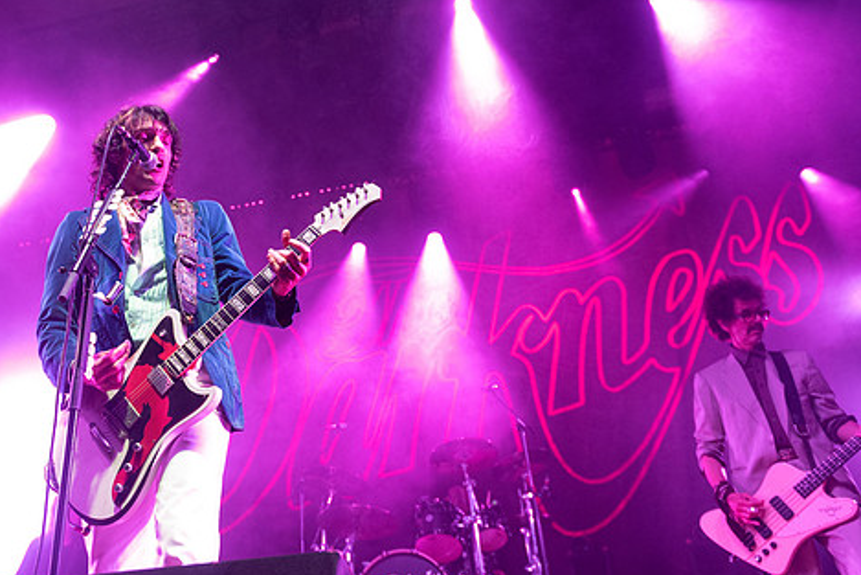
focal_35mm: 36
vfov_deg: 36.8
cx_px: 342
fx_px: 861
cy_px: 232
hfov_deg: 52.7
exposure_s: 1/250
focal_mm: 24
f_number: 3.2
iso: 2500
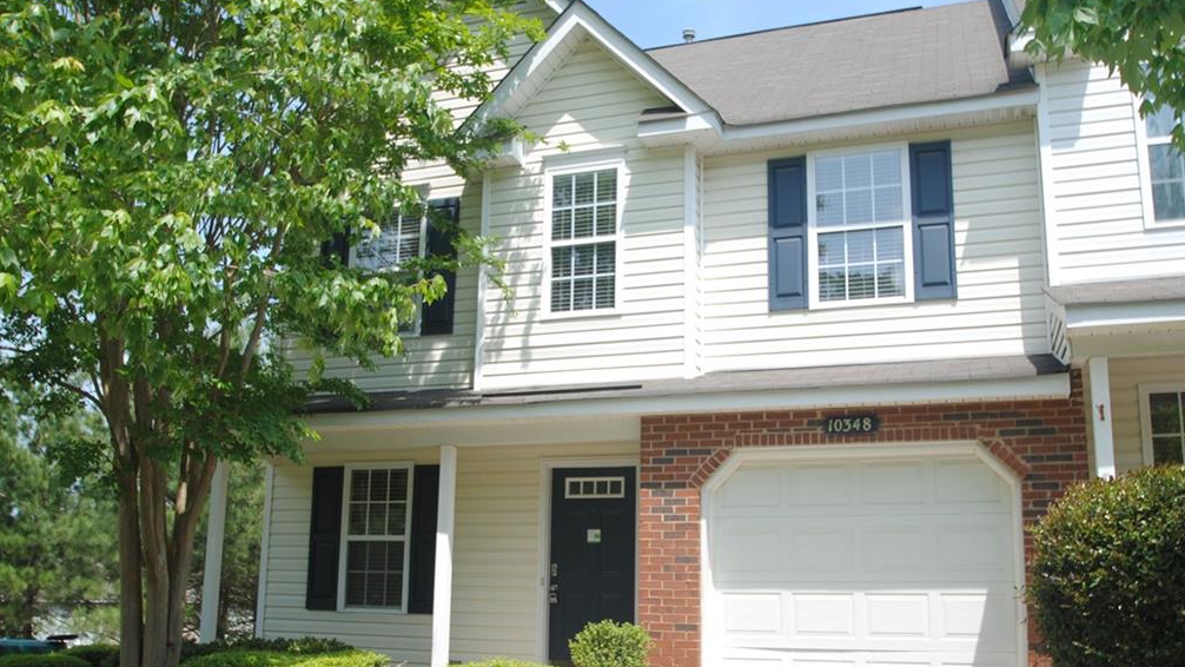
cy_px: 390
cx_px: 601
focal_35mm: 32
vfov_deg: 36.6
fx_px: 1006
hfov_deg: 61.0
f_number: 7.1
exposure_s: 1/200
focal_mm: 20
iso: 100
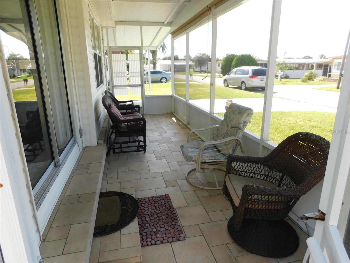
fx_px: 233
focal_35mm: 23
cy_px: 132
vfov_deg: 58.9
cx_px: 175
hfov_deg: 73.9
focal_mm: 4
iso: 125
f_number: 3
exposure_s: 1/200
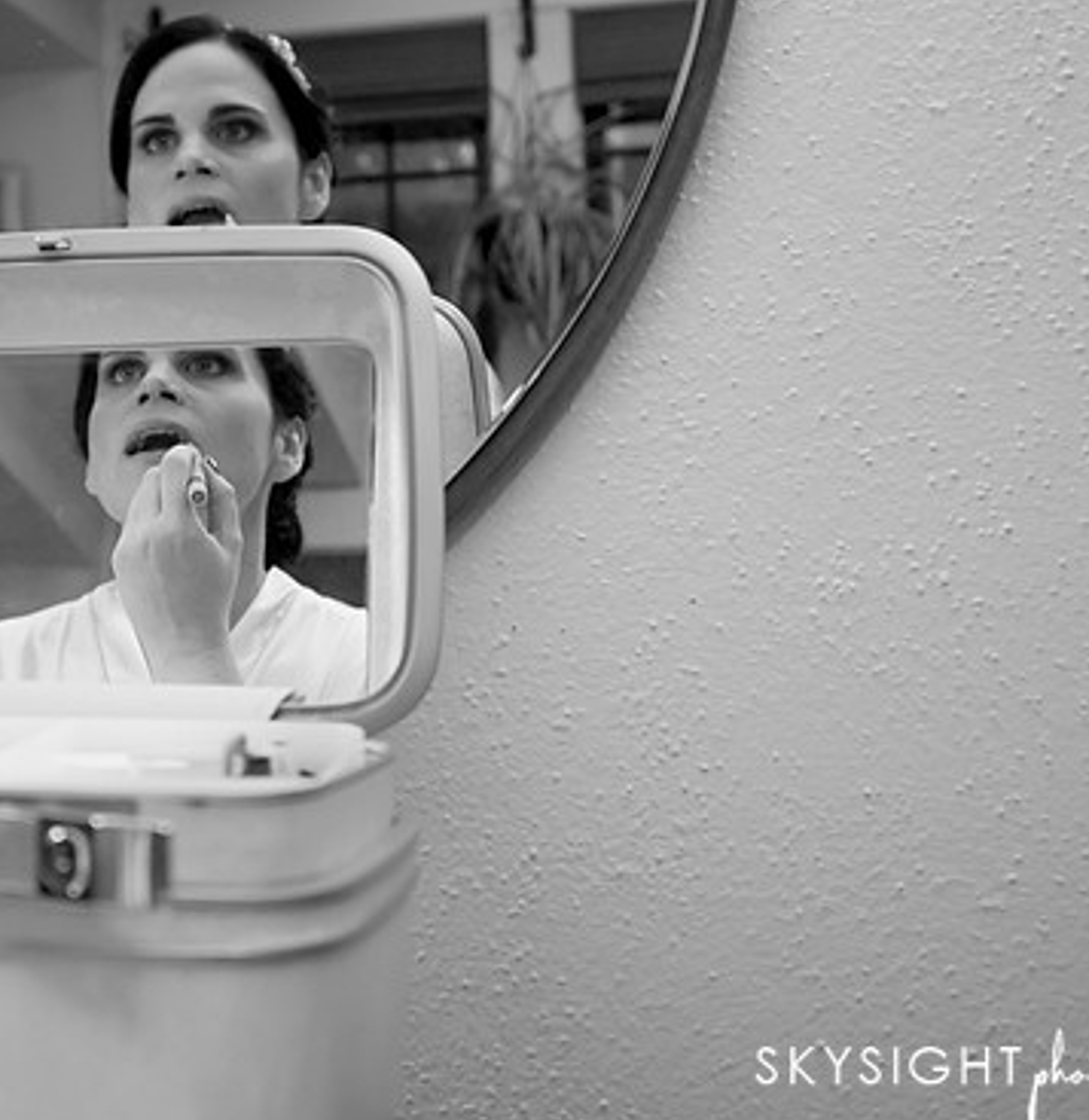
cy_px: 410
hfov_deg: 31.5
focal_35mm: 52
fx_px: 1877
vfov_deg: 33.0
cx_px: 213
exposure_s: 1/100
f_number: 2.8
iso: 1600
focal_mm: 24
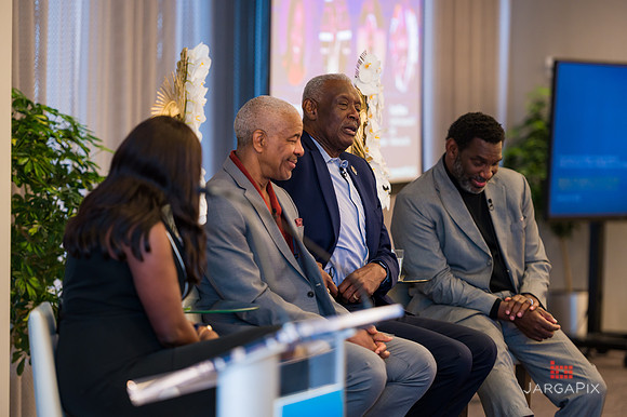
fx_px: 2785
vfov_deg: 8.6
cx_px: 314
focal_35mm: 160
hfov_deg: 12.8
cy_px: 208
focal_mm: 160
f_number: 3.2
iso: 800
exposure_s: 1/200
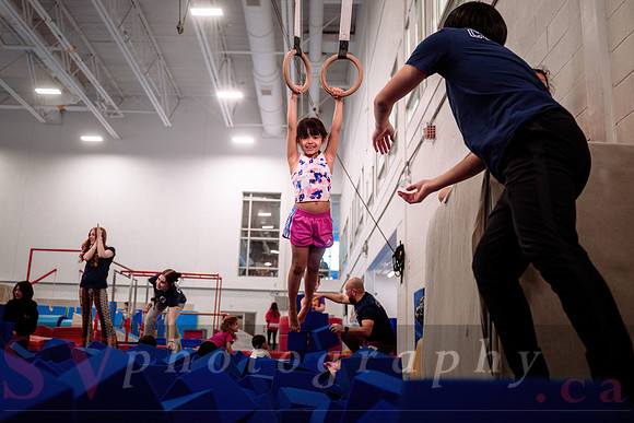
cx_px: 295
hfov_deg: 51.0
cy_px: 188
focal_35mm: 38
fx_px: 664
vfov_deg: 35.3
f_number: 2.8
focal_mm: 34
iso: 1600
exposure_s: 1/400
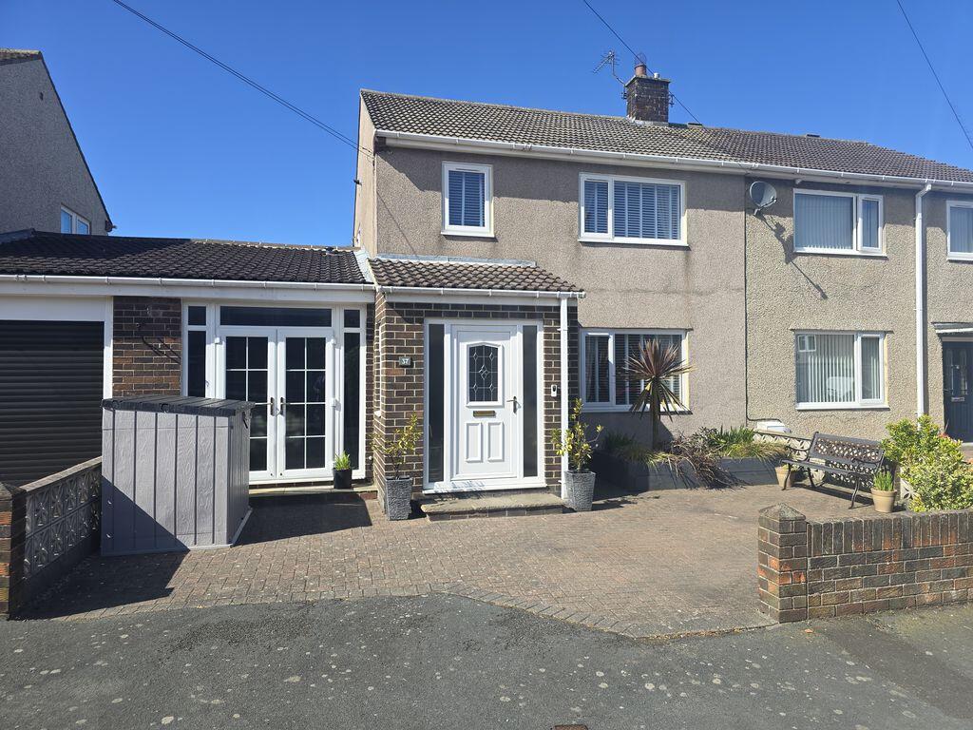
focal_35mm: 23
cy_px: 365
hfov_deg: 73.9
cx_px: 486
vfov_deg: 58.9
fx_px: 646
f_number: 1.7
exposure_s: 1/697
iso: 12
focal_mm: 6.3
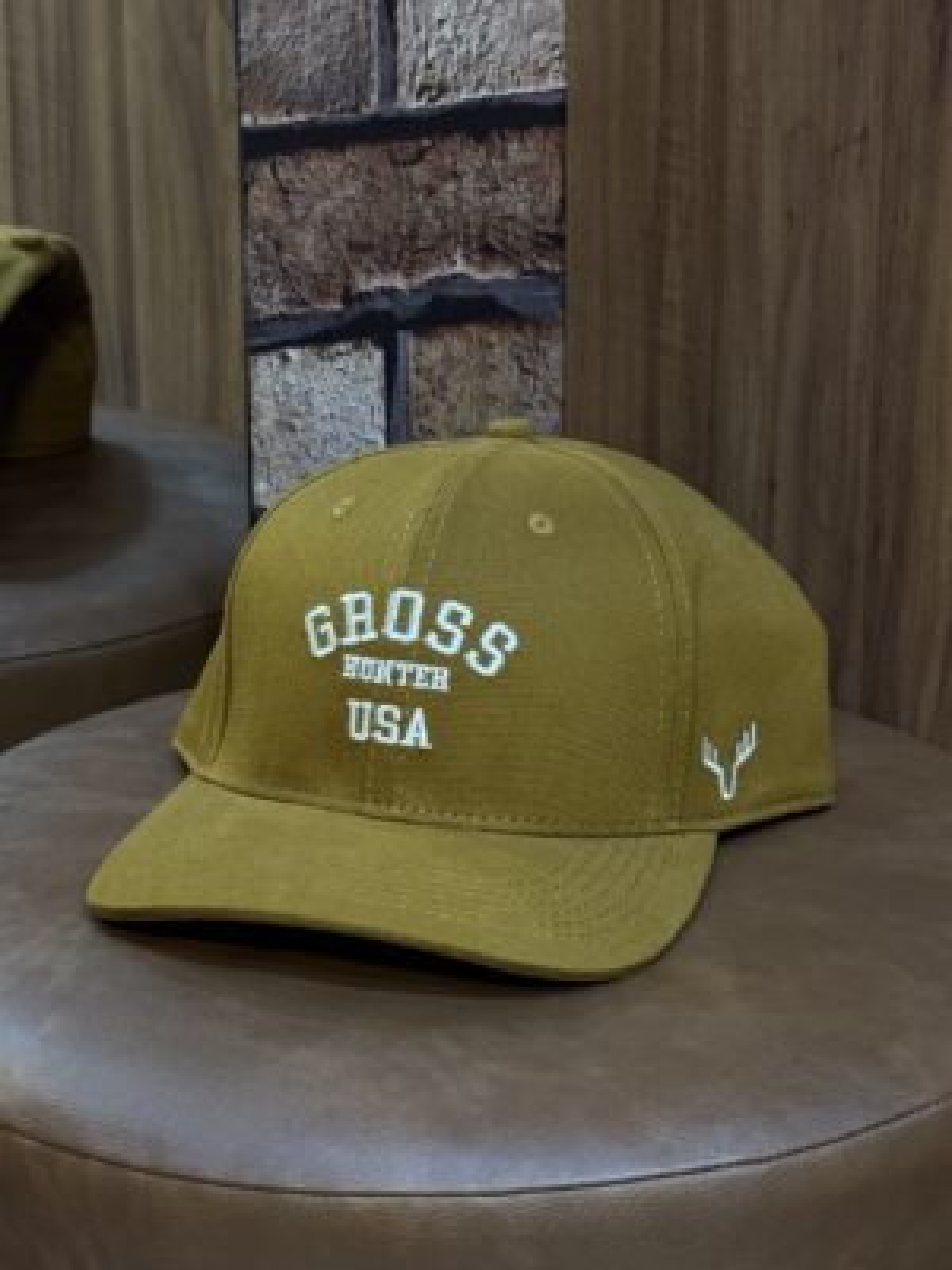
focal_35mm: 48
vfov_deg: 39.7
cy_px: 635
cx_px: 476
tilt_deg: -18.2
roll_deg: +0.6
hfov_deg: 30.3
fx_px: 1760
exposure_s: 1/60
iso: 200
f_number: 1.78
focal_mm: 6.76
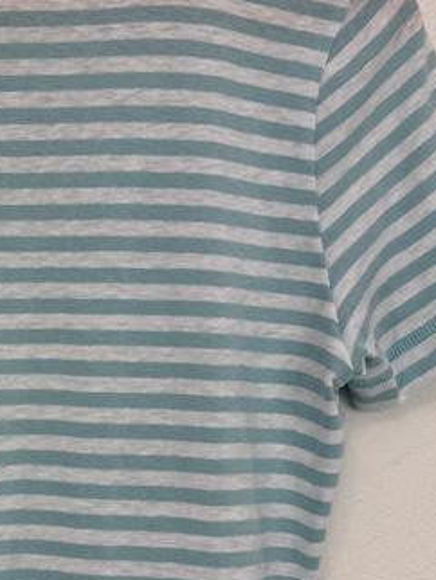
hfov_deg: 18.1
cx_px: -29
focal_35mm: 79
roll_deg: +0.0
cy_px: 406
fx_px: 1325
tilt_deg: -4.6
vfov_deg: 24.5
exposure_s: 1/188
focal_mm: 5.96
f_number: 1.6
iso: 40
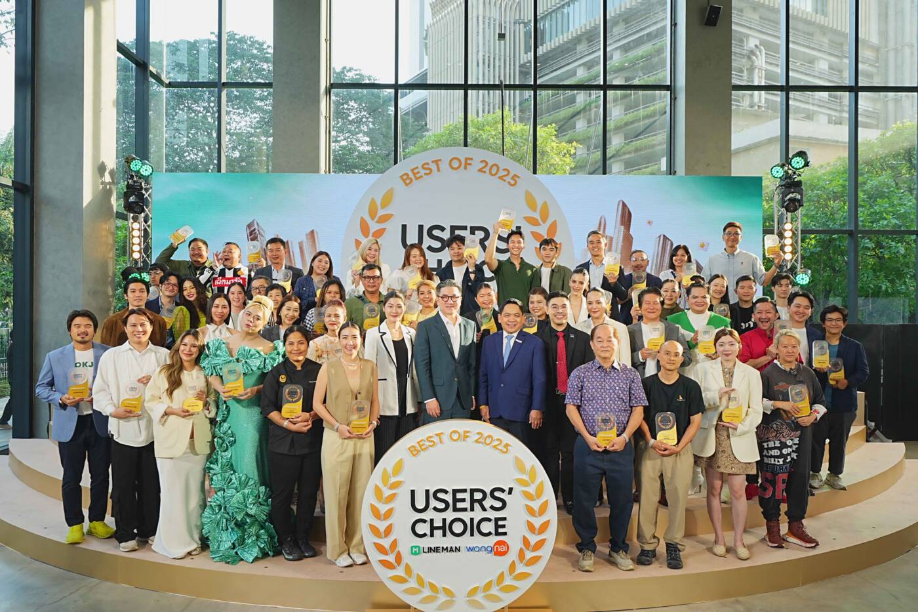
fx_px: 688
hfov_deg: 67.4
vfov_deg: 47.9
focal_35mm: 27
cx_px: 459
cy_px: 306
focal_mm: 18
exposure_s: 1/60
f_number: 5
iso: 160
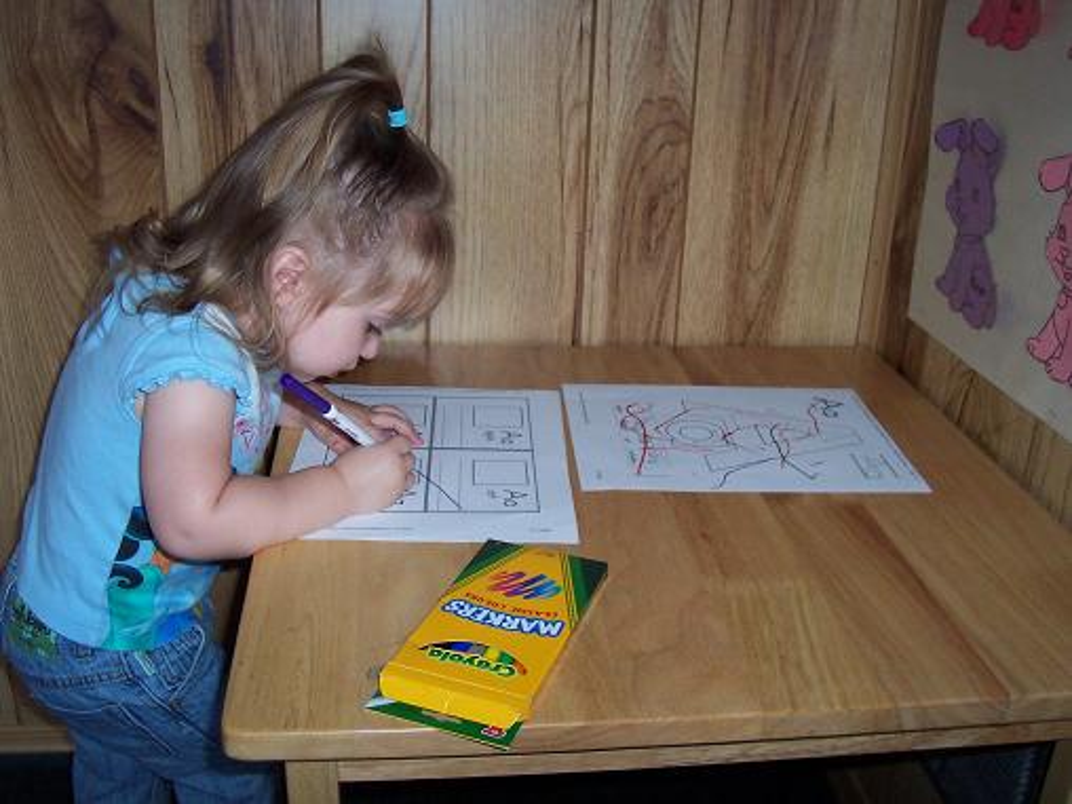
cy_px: 402
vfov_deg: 38.7
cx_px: 536
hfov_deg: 50.1
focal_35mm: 37
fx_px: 1146
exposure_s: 1/60
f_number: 2.8
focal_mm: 5.6
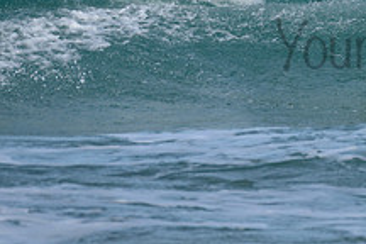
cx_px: 362
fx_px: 16733
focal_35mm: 1646
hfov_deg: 1.3
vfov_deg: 0.8
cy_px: -44
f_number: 5.6
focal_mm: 500
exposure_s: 1/2000
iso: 180
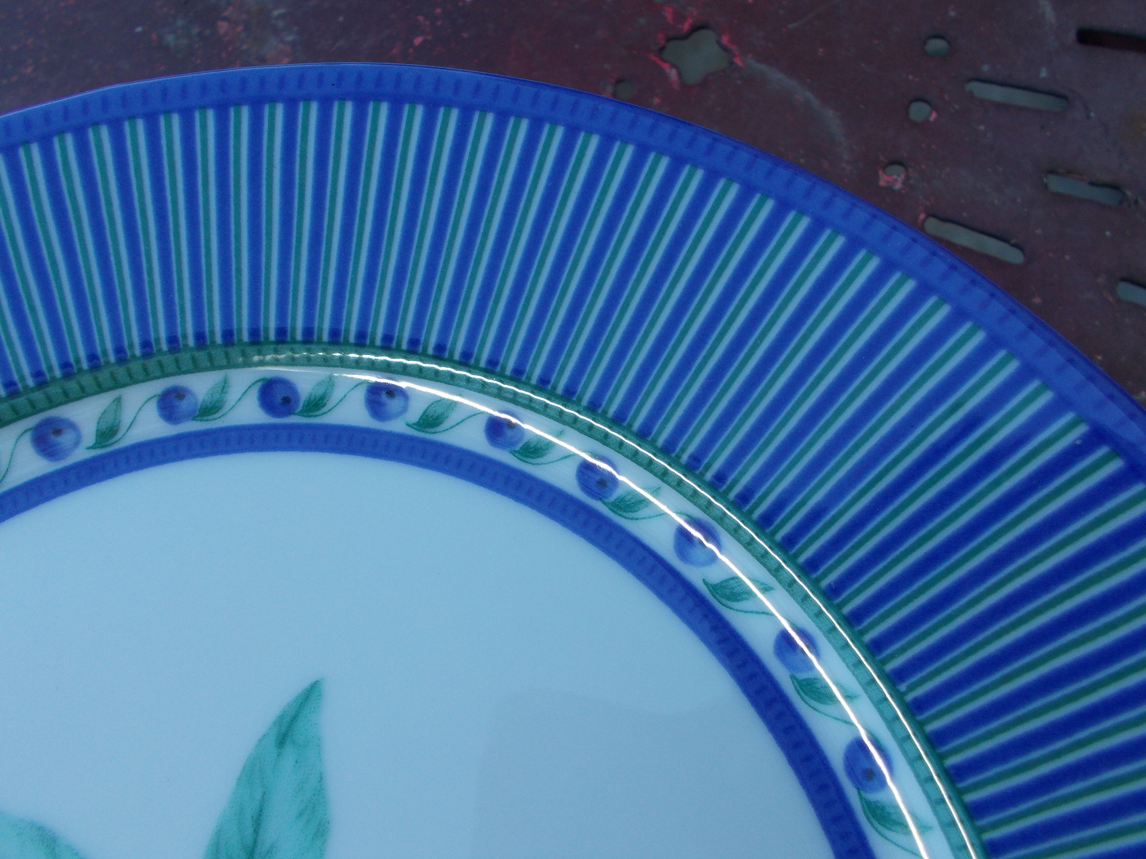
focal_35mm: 30
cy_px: 430
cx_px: 573
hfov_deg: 60.0
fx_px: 993
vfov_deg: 46.8
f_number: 3.4
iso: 80
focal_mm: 5.3
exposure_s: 1/160
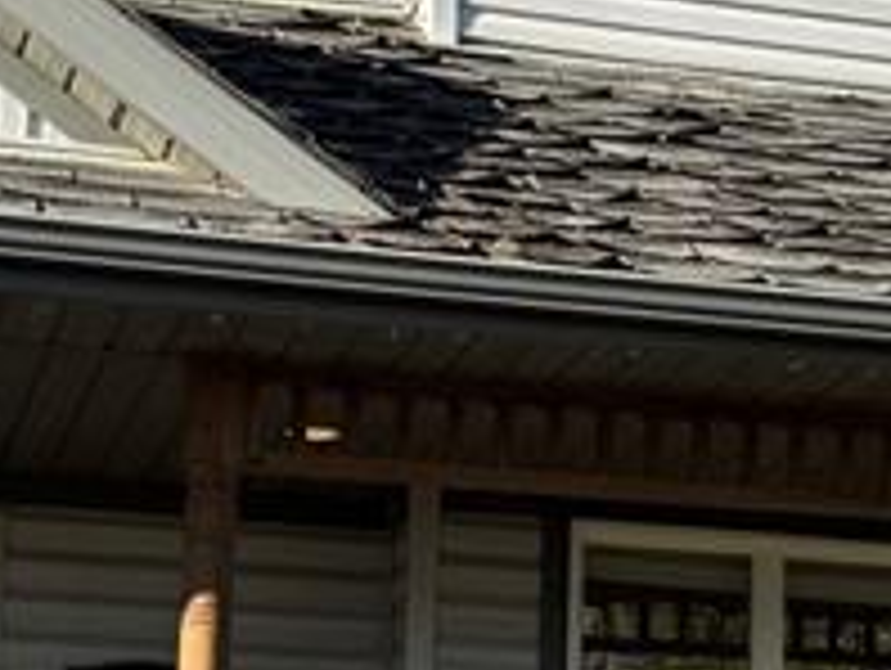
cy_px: 531
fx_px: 3196
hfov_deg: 15.8
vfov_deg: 11.9
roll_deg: -1.3
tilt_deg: +10.6
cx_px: 680
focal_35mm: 124
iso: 80
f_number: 1.78
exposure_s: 1/1869
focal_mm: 6.76
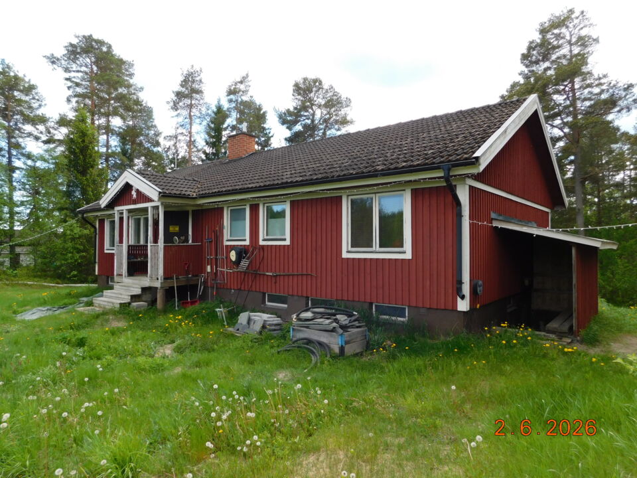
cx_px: 318
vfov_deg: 58.9
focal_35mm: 23
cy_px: 239
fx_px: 423
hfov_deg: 73.9
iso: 125
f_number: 3
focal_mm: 4
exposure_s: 1/400
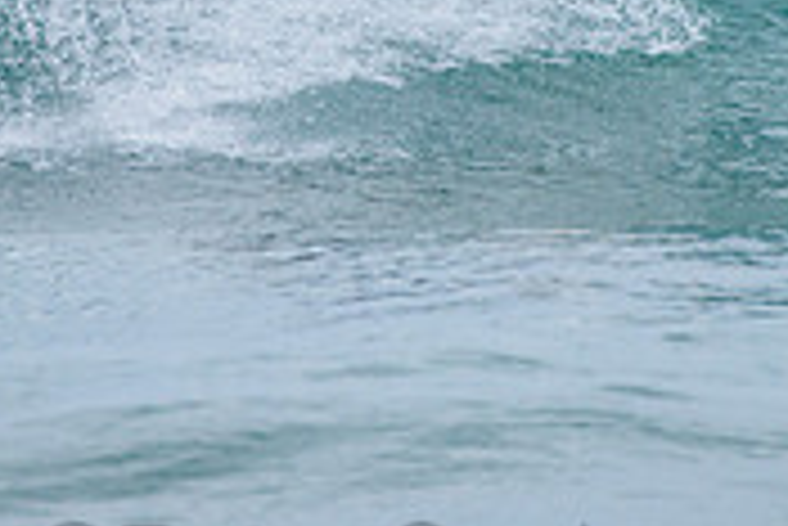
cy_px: -182
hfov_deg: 1.2
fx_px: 36343
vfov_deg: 0.8
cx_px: 383
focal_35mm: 1659
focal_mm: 500
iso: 320
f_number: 5.6
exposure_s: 1/2000
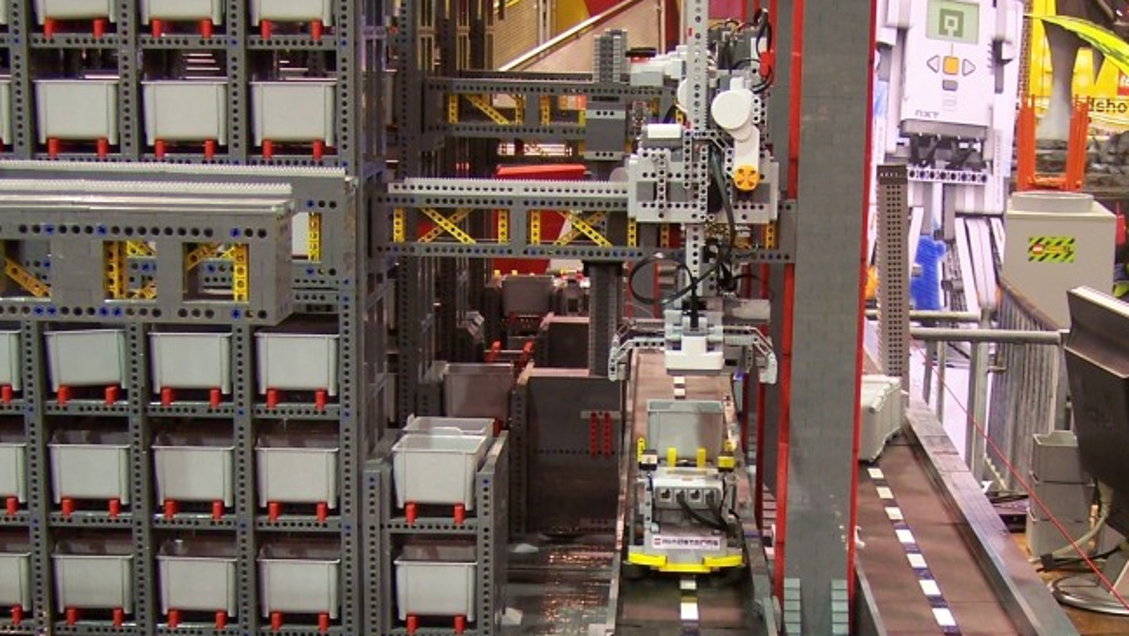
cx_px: 634
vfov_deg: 16.0
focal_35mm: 74
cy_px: 653
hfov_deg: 28.6
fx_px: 2216
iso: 80
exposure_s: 1/2
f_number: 2.9
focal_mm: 7.1
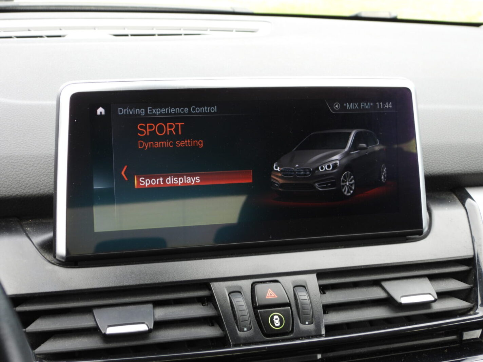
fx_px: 837
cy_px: 181
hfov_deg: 32.2
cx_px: 242
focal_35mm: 60
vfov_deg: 24.4
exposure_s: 1/80
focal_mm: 10.7
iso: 100
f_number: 3.5
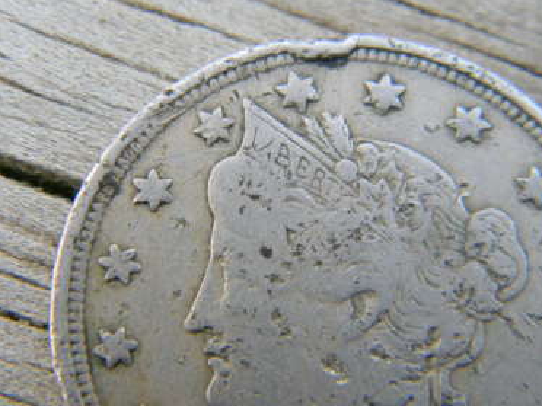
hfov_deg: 18.2
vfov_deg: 13.7
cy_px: 233
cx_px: 272
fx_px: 1691
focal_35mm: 108
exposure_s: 1/30
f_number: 4.3
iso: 221
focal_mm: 12.2
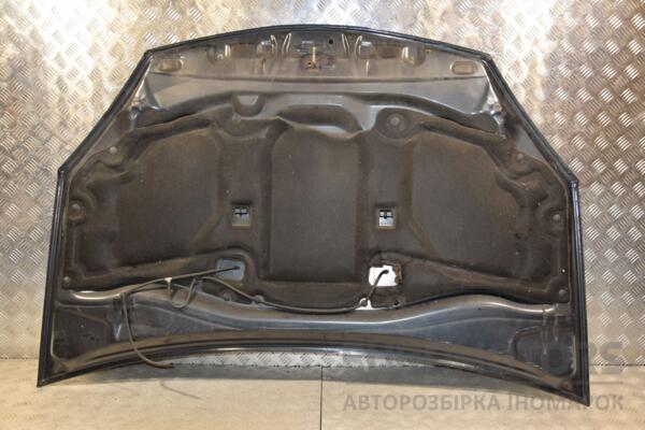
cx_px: 322
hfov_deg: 59.5
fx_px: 564
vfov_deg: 41.7
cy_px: 215
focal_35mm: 32
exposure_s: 1/160
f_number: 5
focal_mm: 21
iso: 800
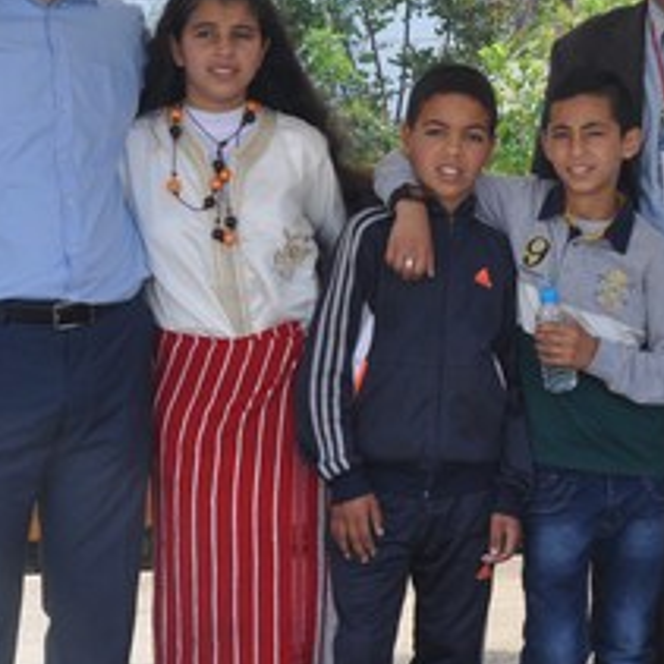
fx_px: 2936
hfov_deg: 12.8
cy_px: 304
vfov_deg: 12.9
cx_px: 526
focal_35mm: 135
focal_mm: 35
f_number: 6.3
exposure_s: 1/160
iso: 200
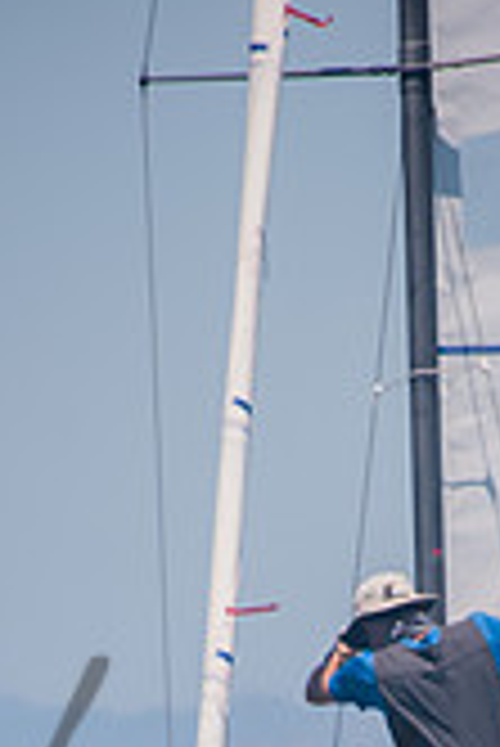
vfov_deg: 2.5
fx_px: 16922
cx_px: 441
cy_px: 986
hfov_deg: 1.7
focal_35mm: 814
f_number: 5.3
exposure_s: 1/250
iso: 100
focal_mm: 200
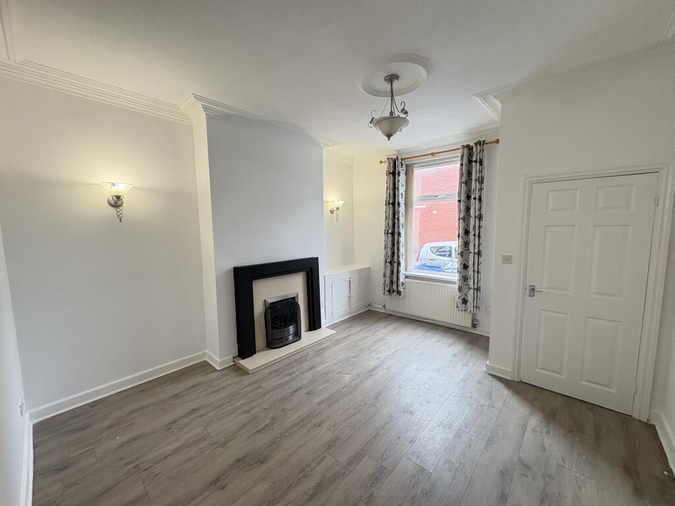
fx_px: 273
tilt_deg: -6.3
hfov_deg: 102.1
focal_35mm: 14
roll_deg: +0.4
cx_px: 338
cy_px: 253
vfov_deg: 85.7
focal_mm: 2.22
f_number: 2.2
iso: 250
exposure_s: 1/76
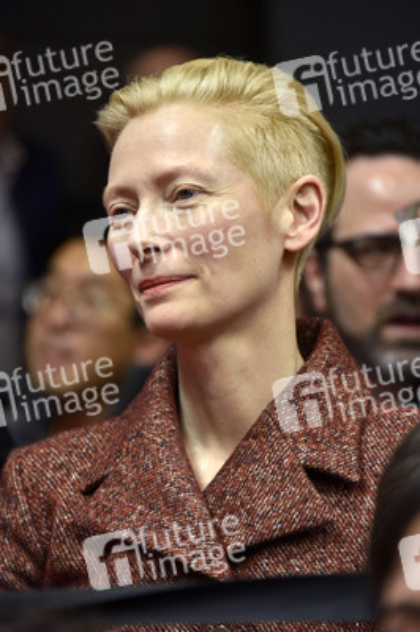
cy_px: 316
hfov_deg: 4.6
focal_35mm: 300
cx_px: 210
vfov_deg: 6.9
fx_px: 5259
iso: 1000
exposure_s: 1/125
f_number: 5.6
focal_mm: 300
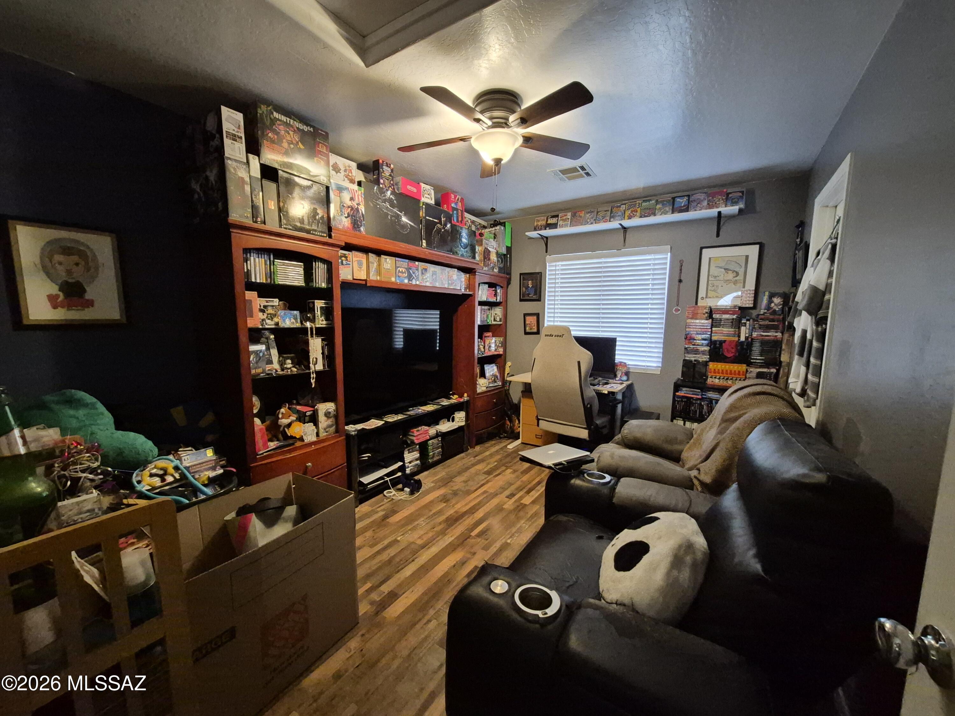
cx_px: 478
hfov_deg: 106.2
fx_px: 359
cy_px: 358
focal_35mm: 13
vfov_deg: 89.9
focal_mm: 1.74
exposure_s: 1/60
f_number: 2.2
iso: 1250
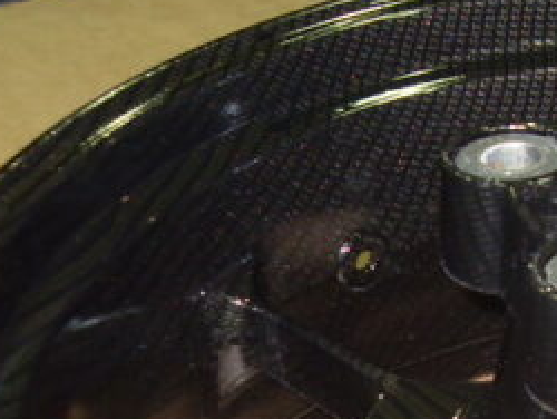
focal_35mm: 112
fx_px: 1804
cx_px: 717
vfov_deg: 12.8
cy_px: 568
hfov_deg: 16.6
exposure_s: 1/45
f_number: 2.8
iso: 100
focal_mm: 6.3
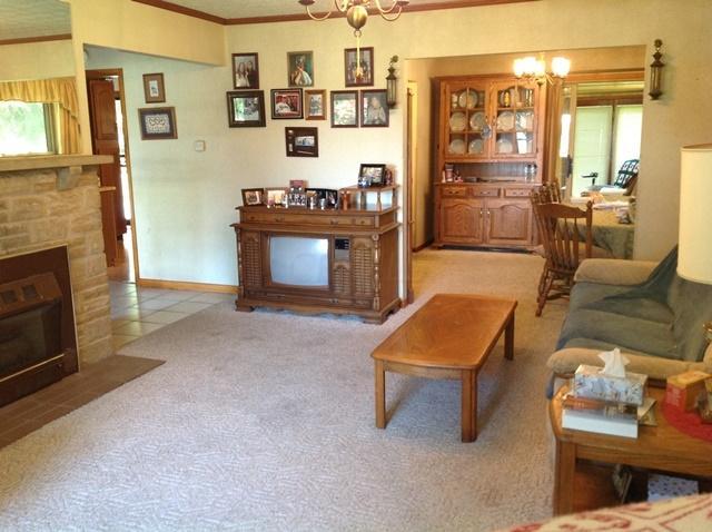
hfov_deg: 52.7
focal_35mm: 35
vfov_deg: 40.6
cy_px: 266
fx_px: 719
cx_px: 356
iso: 125
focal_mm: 4.28
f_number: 2.4
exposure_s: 1/15
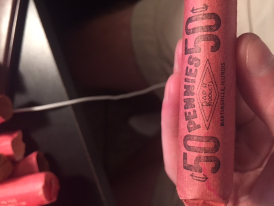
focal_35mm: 29
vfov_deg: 48.2
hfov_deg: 61.7
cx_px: 137
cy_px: 103
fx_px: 230
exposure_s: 1/30
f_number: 2.2
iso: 250
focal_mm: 4.15
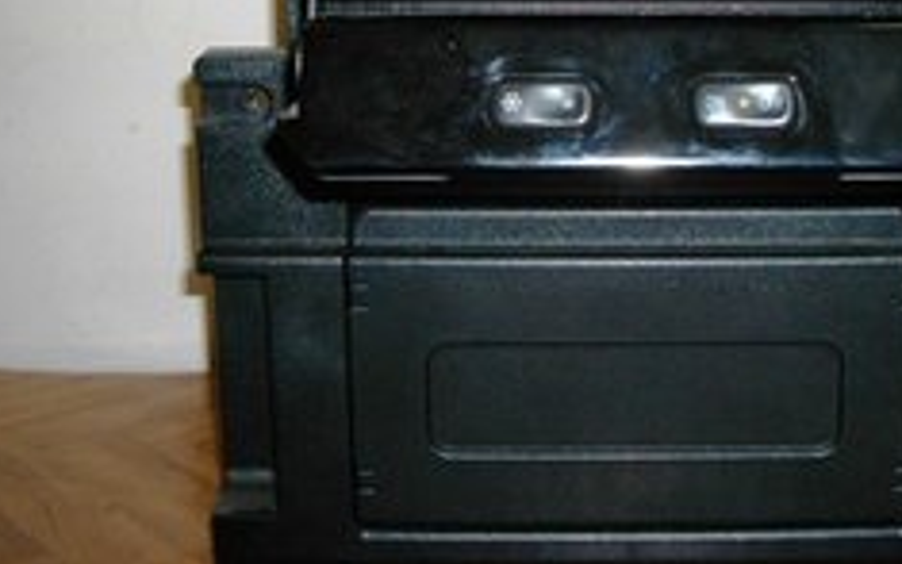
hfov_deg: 35.8
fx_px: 1377
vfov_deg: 22.5
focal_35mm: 56
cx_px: 614
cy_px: 38
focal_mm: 5.7
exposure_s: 1/50
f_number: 2.9
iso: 200
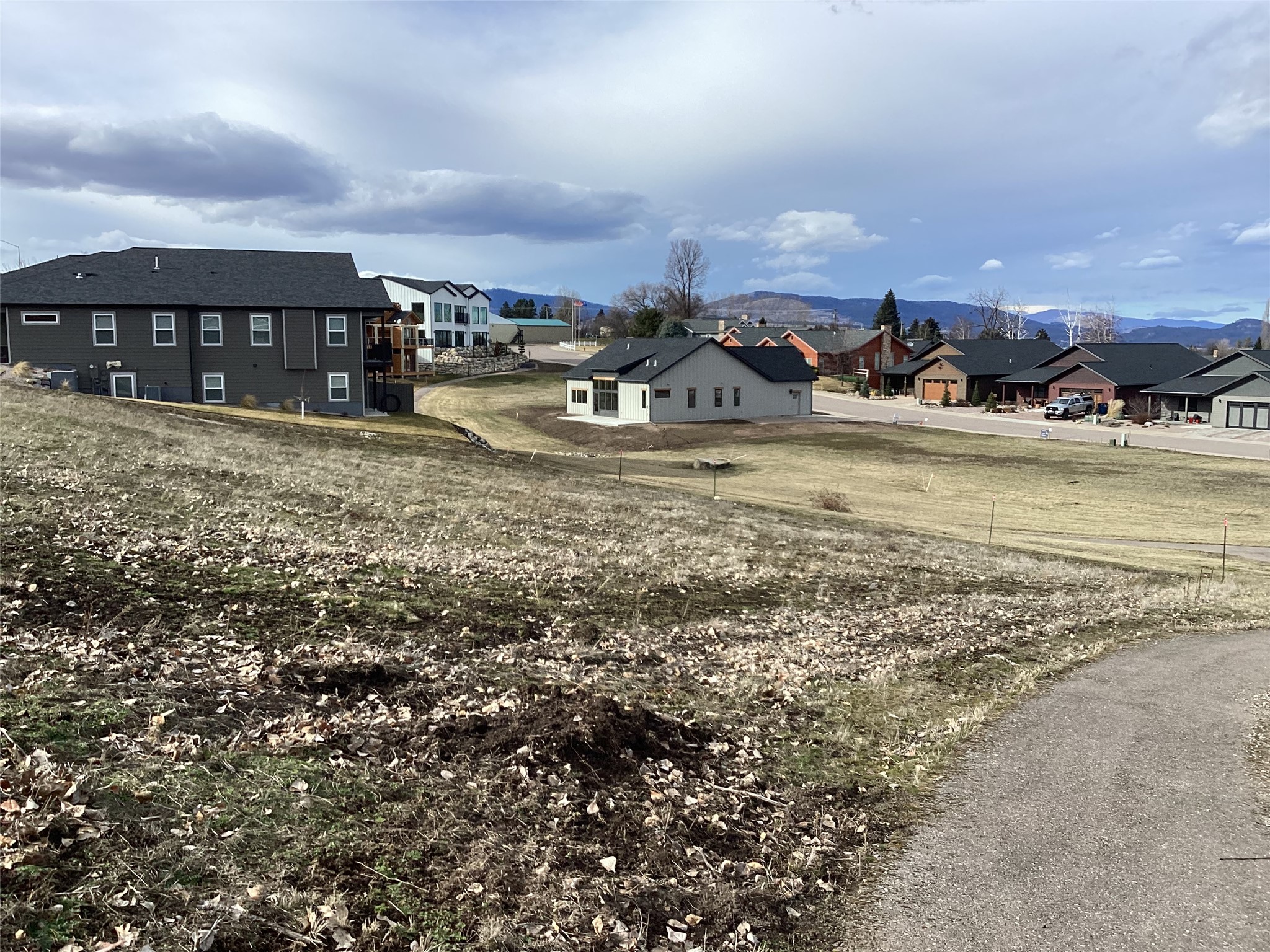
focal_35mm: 31
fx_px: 1137
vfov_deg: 45.4
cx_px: 635
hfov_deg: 58.4
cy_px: 476
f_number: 2.4
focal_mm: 3.3
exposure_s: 1/1116
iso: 25
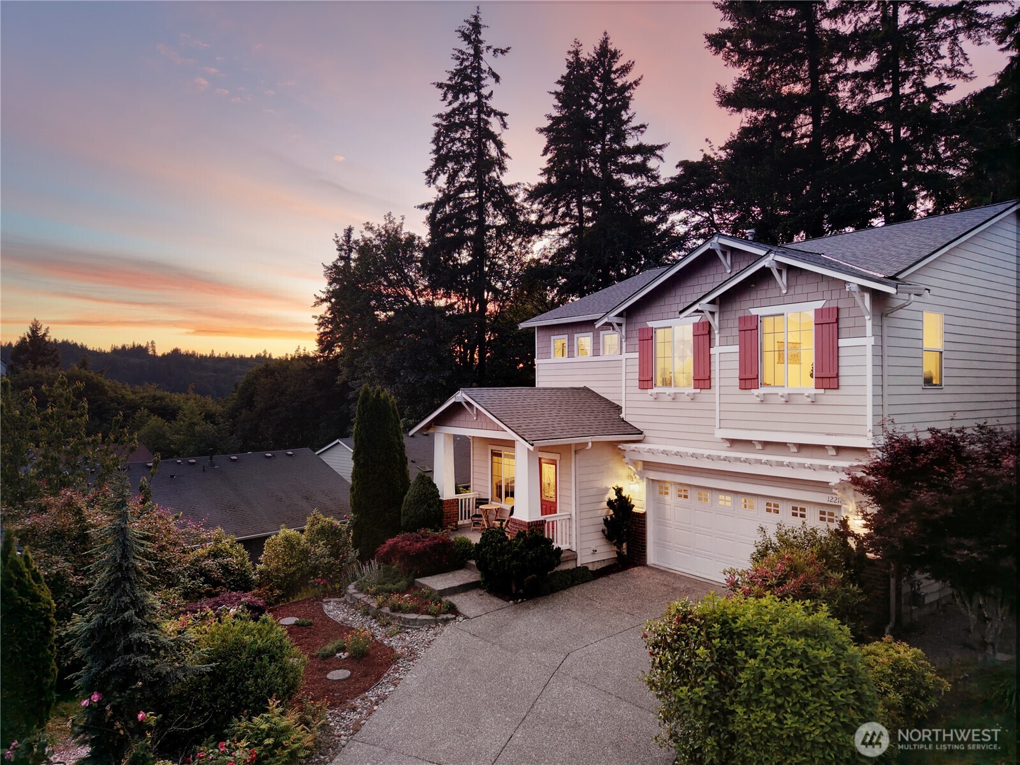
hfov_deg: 71.6
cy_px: 382
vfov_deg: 56.8
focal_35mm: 24
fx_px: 707
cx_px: 510
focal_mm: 8.67
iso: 100
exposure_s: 1/30
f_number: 1.8
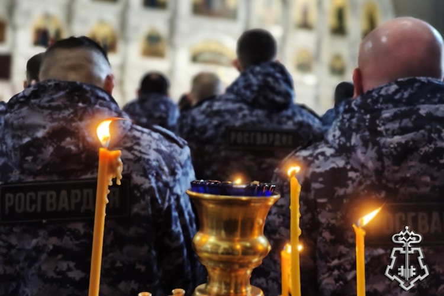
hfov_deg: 41.9
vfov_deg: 28.6
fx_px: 580
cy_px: 148
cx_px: 222
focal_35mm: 47
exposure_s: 1/100
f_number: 4.5
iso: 3200
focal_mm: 7.1
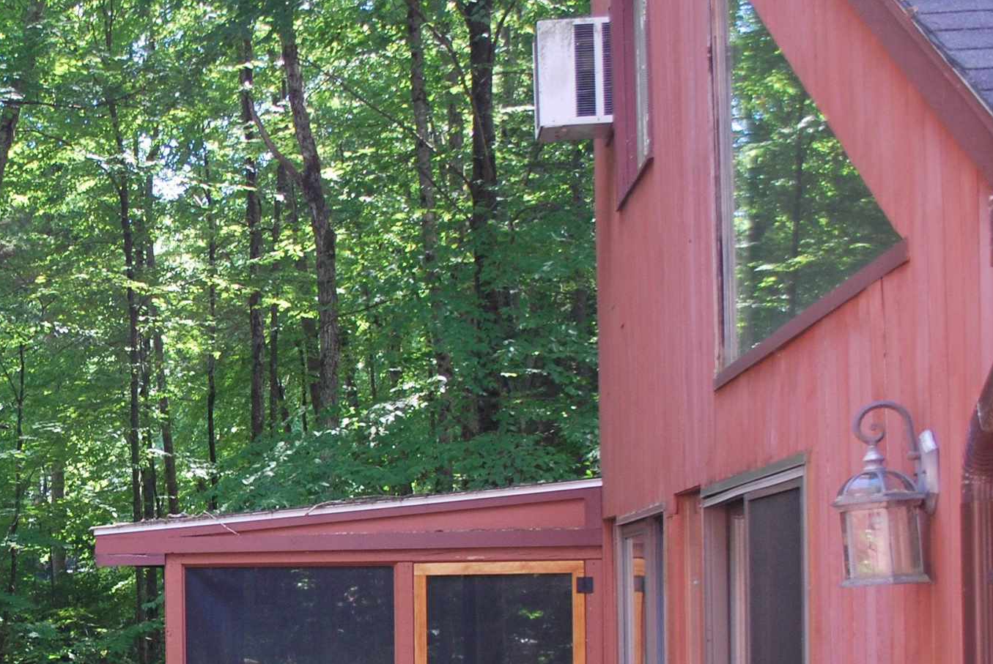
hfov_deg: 27.7
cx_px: -20
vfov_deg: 19.8
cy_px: 575
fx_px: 1878
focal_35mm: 68
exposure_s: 1/80
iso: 200
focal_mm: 20
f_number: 4.5
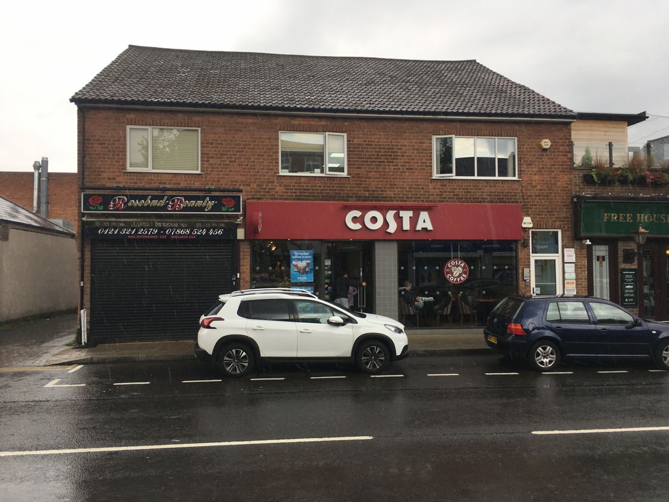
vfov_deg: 48.2
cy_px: 251
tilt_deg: -1.9
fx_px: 561
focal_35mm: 29
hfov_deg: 61.6
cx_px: 334
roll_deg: +0.3
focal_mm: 4.15
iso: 25
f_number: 2.2
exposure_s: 1/271
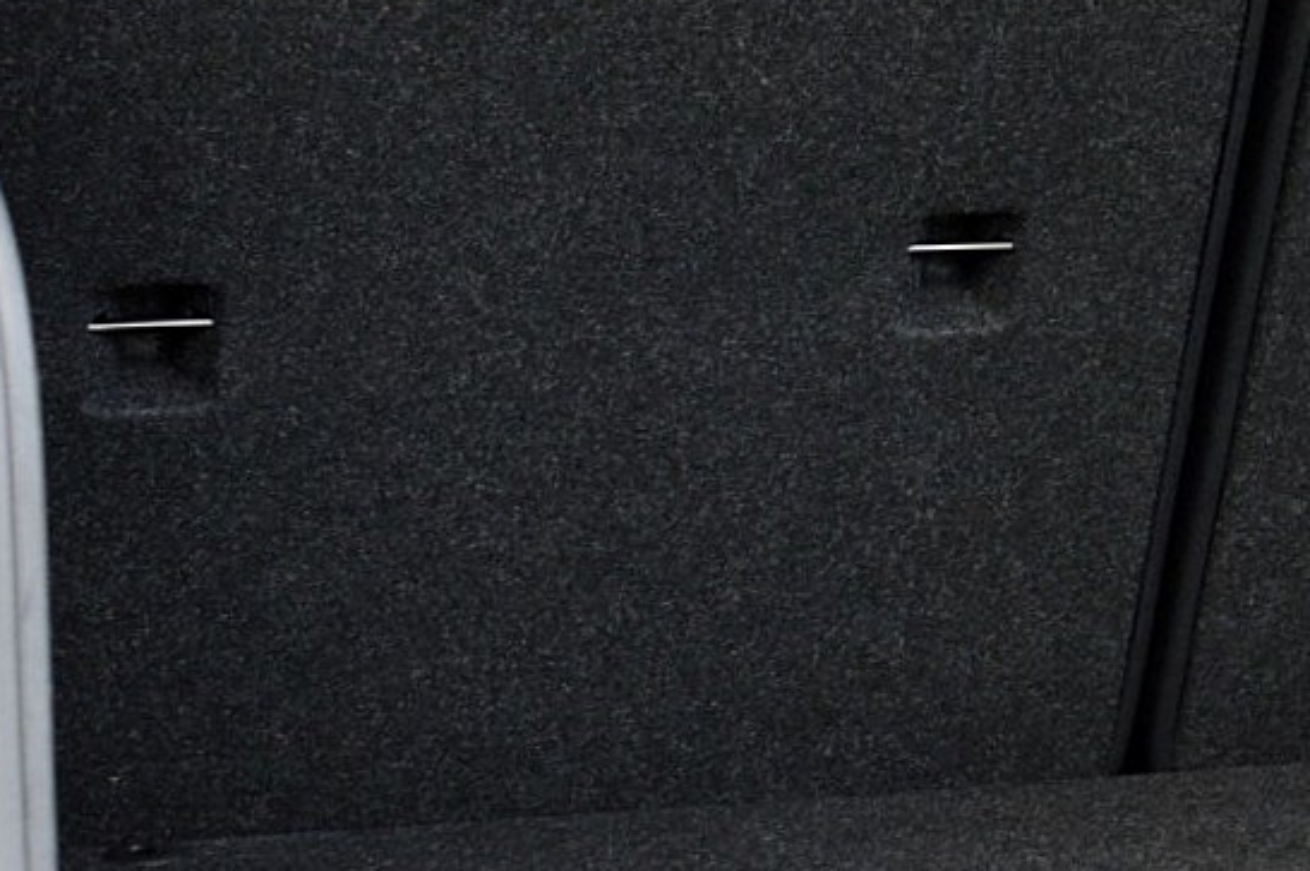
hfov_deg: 16.7
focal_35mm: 120
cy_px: 226
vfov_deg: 11.3
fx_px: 4380
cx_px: 1262
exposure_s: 1/60
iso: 800
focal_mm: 27
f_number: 7.1
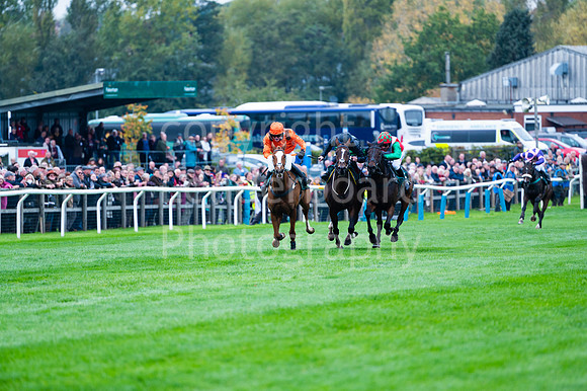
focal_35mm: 280
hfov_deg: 7.4
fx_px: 4563
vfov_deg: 4.9
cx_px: 294
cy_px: 196
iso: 800
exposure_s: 1/1000
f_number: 4
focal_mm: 280
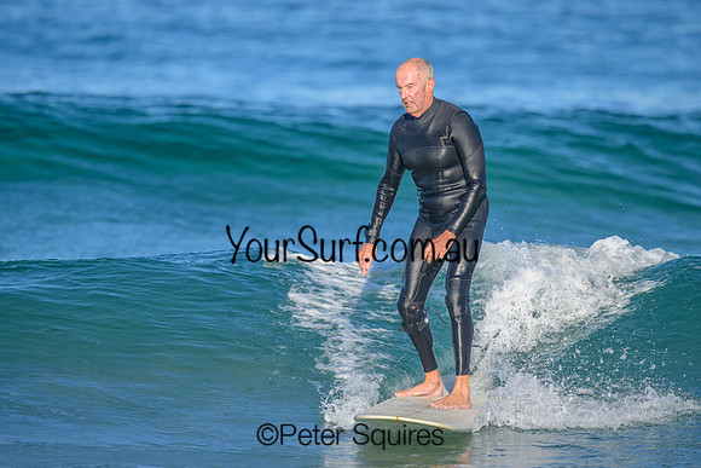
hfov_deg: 2.4
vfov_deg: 1.6
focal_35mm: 843
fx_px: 16421
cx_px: 332
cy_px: 221
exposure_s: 1/2000
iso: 450
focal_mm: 800
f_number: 6.3
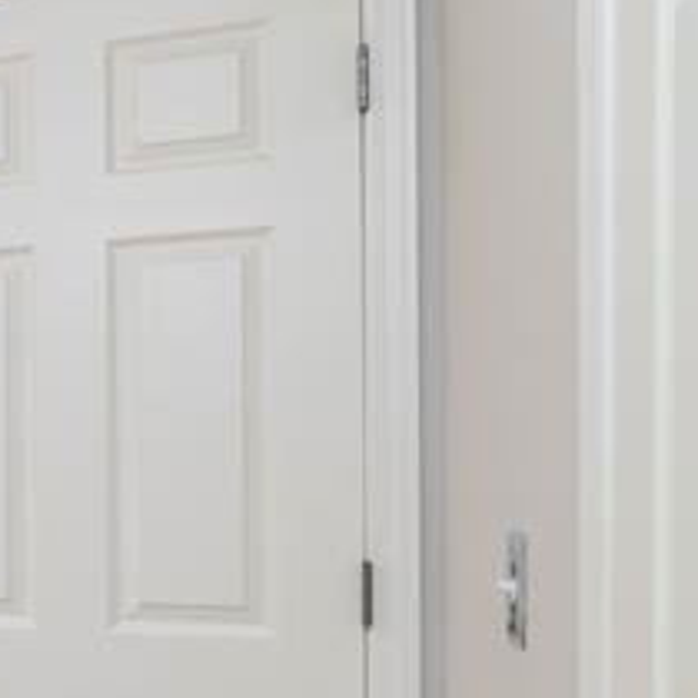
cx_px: -575
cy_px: 482
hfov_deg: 20.4
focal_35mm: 58
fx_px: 1323
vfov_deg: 29.3
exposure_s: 1/200
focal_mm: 14
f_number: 8
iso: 640
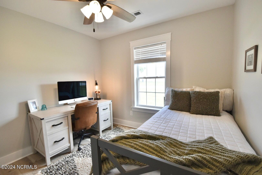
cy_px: 88
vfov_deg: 77.3
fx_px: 109
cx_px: 131
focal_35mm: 15
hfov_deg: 100.4
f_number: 5.6
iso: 400
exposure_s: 1/125
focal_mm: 10
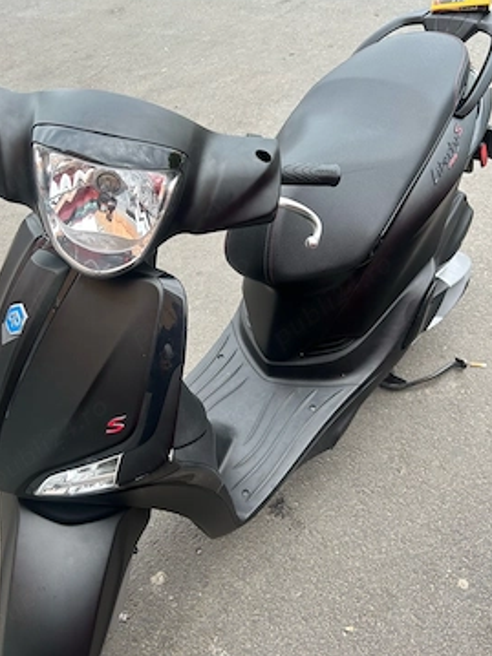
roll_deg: +12.6
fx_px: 550
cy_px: 323
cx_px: 227
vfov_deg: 61.7
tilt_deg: -44.4
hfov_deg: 48.2
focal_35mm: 29
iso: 40
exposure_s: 1/188
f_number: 1.5
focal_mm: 5.7
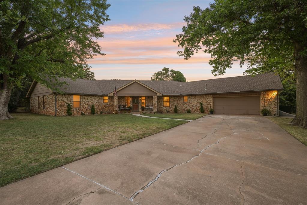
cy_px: 102
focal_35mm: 17
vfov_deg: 69.5
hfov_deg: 92.3
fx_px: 148
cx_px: 154
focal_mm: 17.3
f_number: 8
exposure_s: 1/2.5
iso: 200
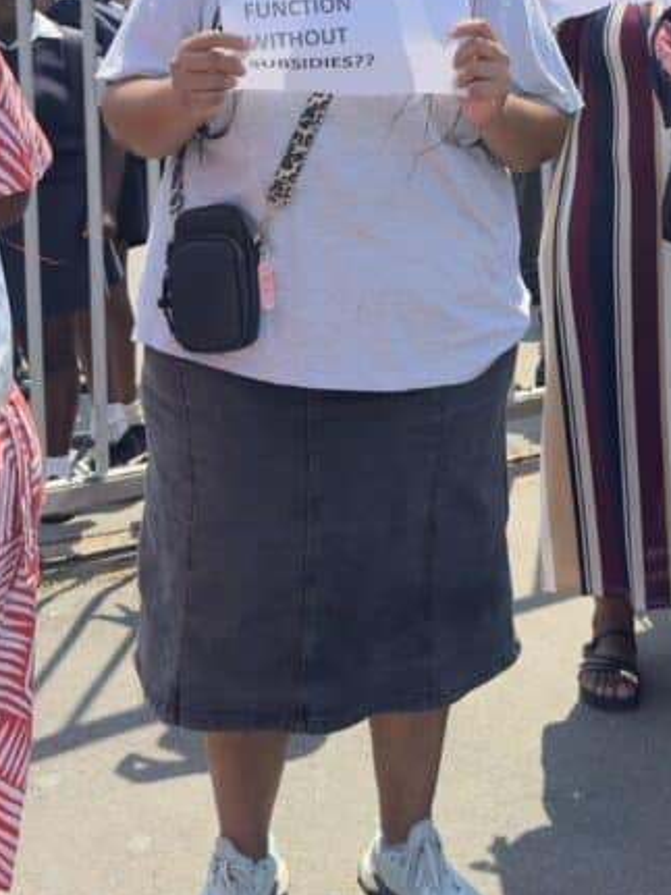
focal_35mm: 65
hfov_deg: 22.0
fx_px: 1681
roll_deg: +1.5
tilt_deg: -1.7
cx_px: 615
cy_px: 106
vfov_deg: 28.8
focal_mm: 6.76
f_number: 1.78
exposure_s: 1/5376
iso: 100
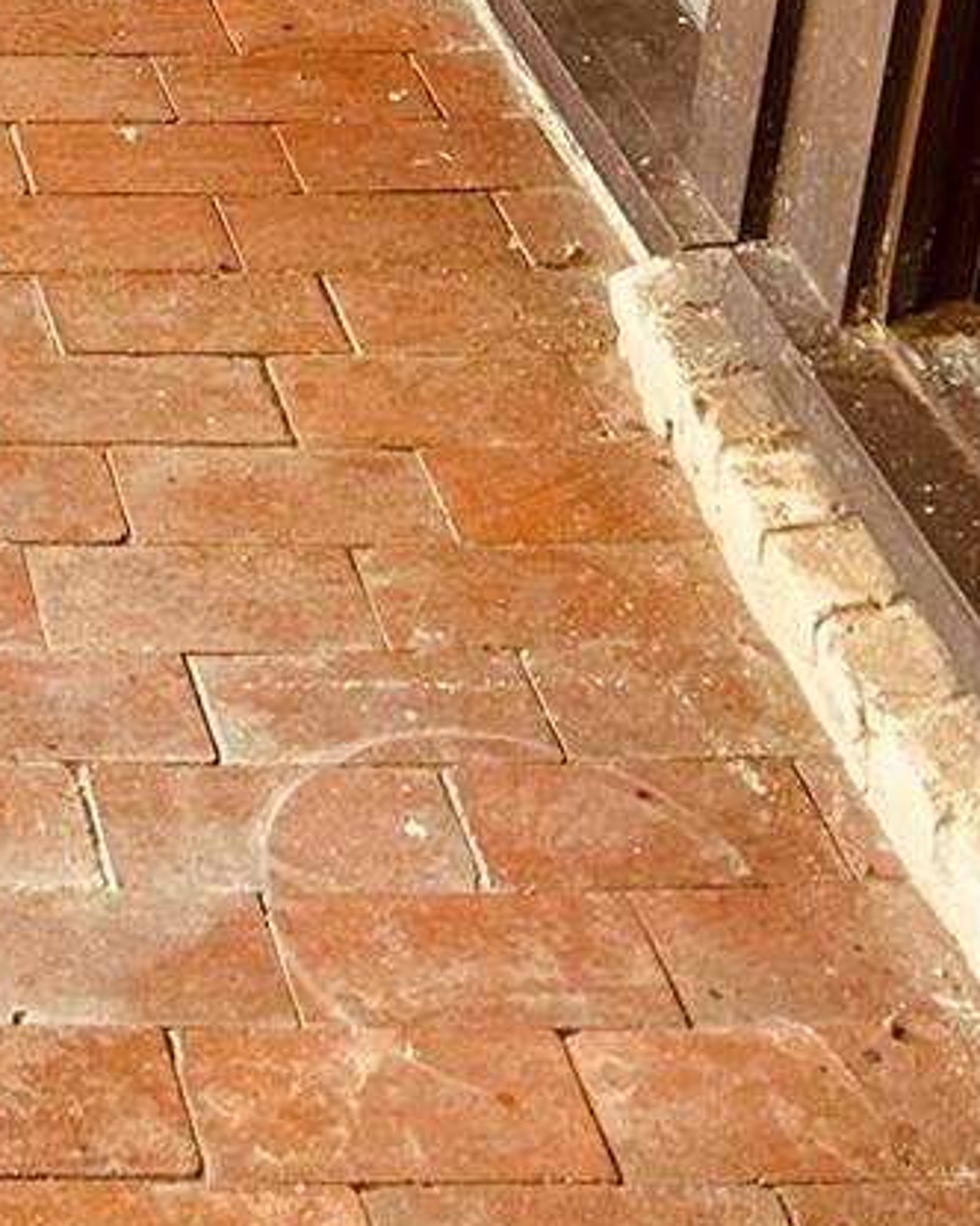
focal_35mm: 94
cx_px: -599
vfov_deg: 17.6
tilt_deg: -17.5
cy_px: -771
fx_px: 3408
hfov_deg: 14.9
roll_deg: -1.7
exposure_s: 1/62
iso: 125
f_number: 1.5
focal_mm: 5.7
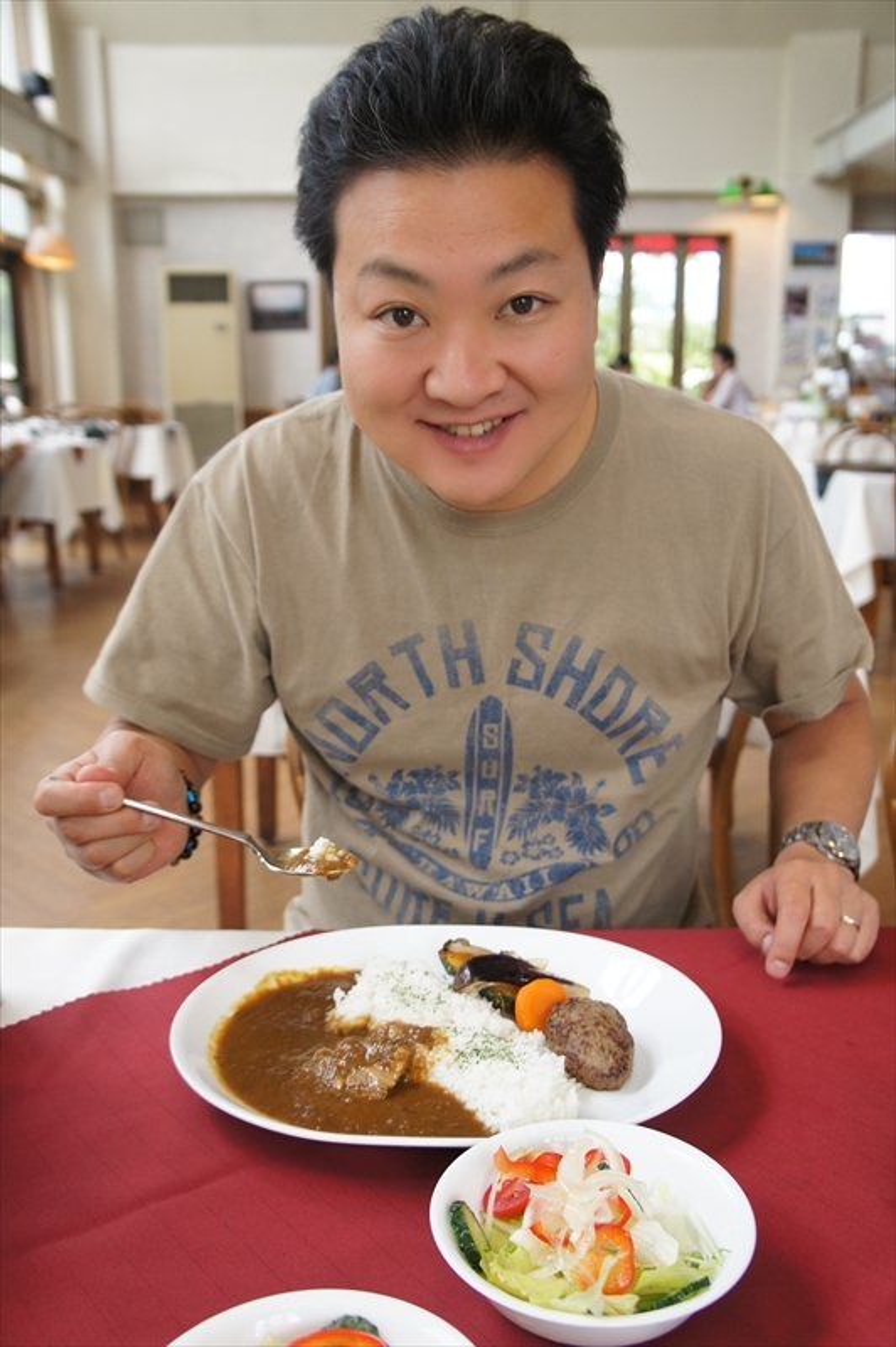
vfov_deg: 59.5
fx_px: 1178
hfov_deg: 41.6
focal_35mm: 32
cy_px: 674
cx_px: 448
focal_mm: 21
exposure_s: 1/160
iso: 800
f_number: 4
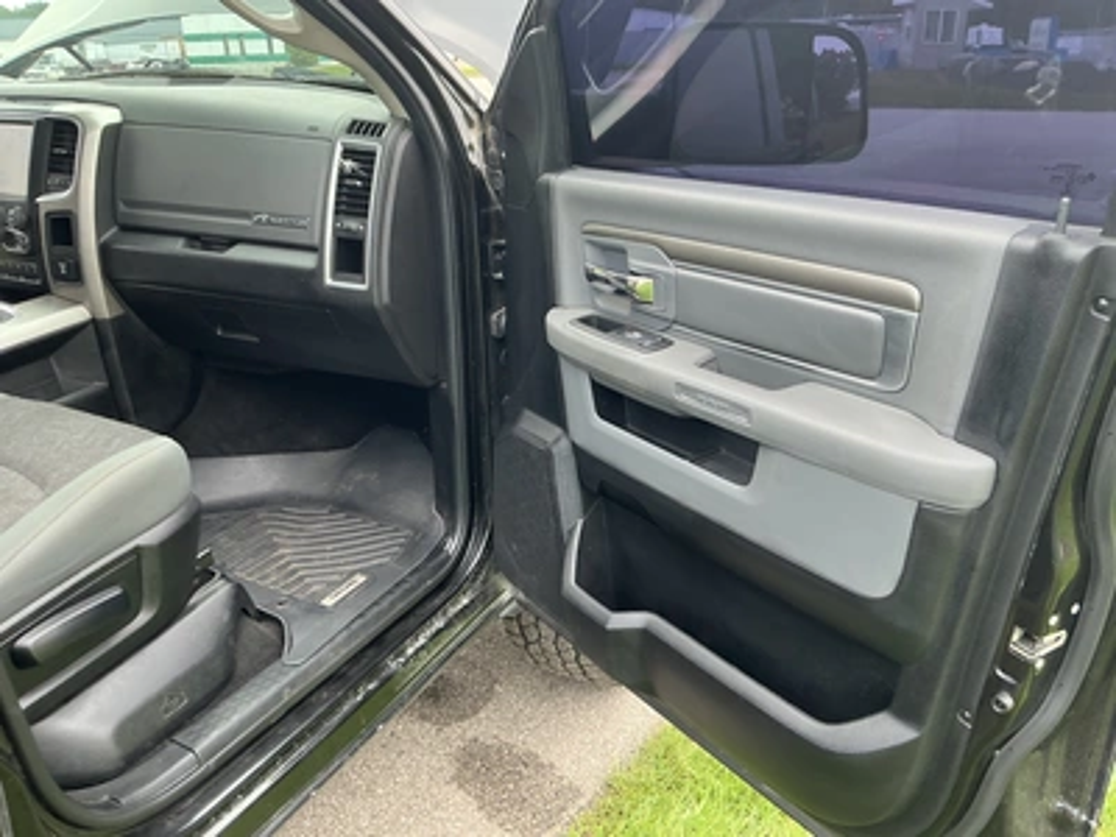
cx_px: 558
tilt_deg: -18.7
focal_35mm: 28
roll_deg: -0.3
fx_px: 903
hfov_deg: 63.4
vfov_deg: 49.7
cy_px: 418
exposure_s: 1/122
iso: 32
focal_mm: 3
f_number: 1.8
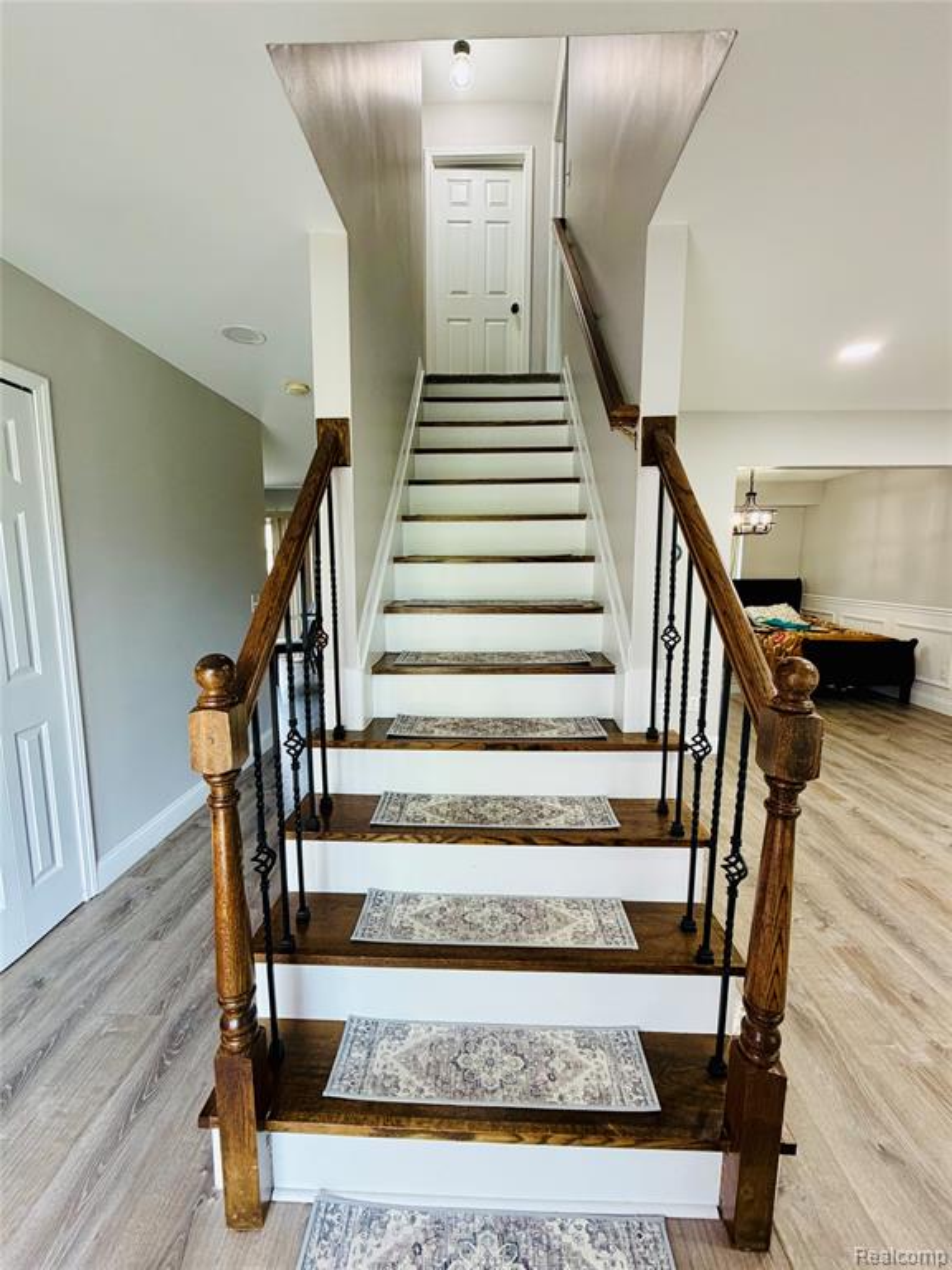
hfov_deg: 85.7
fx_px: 513
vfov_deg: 102.1
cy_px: 635
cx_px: 476
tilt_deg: -7.0
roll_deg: +0.7
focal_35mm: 14
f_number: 2.2
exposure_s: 1/120
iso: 250
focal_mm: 2.22
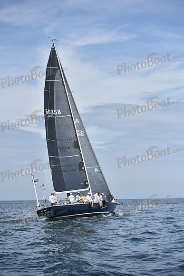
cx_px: 92
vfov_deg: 28.8
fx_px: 536
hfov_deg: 19.5
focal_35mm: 70
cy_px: 138
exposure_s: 1/4000
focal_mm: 70
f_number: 3.5
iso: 200
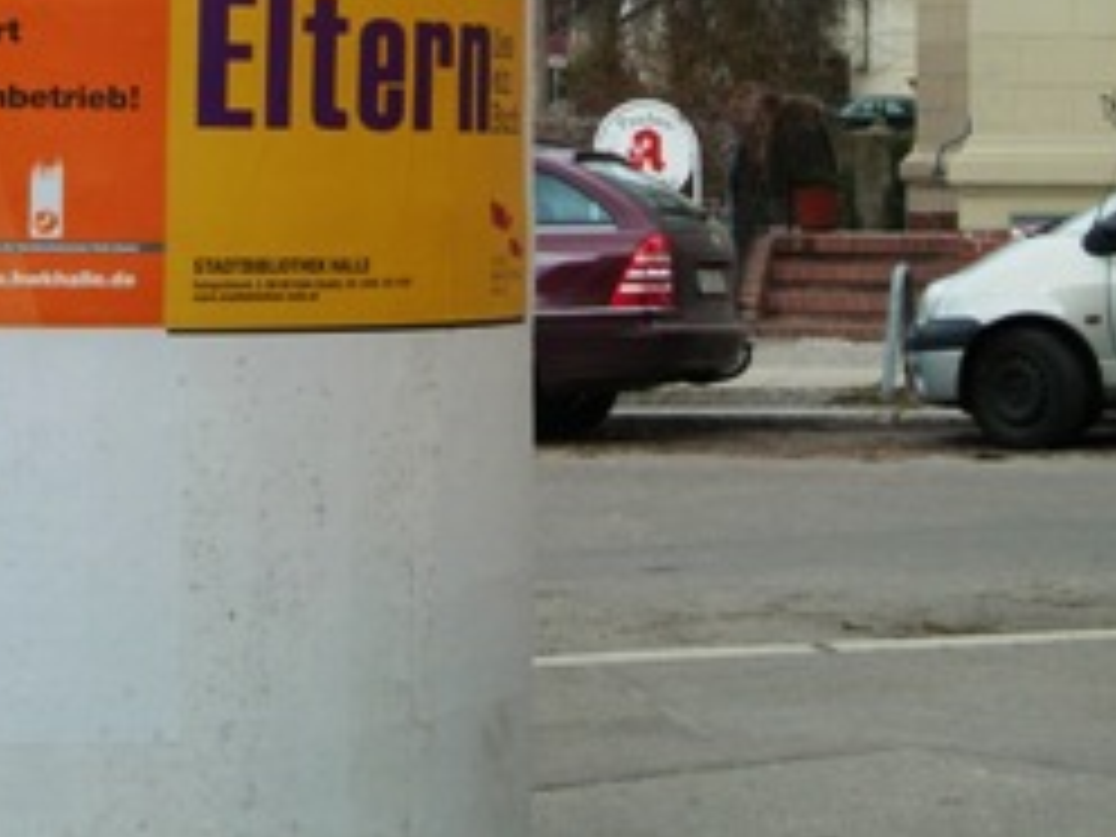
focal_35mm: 122
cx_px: 454
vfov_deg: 12.0
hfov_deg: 16.1
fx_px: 3933
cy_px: -88
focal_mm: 9.8
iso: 64
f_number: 3.6
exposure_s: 1/80
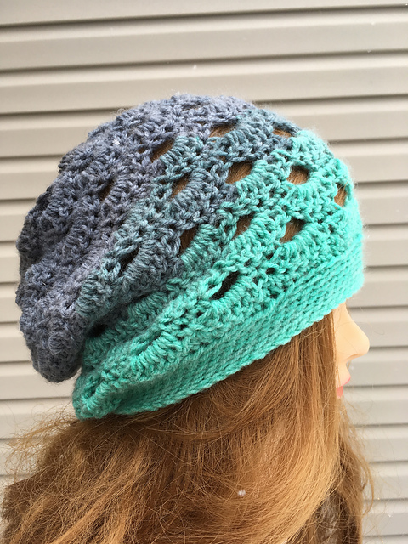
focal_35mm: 29
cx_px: 204
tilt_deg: -6.9
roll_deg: +2.1
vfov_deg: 61.7
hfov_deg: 48.2
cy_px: 272
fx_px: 456
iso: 25
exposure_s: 1/197
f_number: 2.2
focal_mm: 4.15
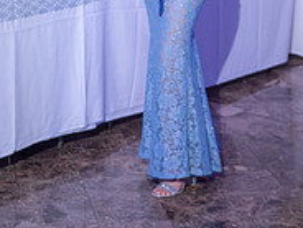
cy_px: -68
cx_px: 169
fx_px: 1068
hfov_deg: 16.1
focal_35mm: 122
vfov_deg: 11.8
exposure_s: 1/80
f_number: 1.7
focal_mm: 25
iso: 500
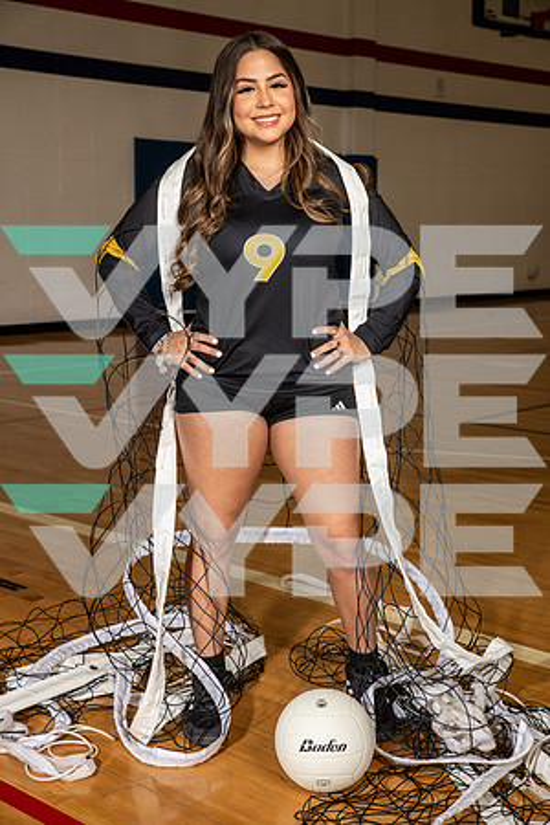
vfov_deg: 36.2
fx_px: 1260
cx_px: 275
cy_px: 412
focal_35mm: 55
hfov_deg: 24.6
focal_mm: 55
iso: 320
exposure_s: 1/250
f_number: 7.1
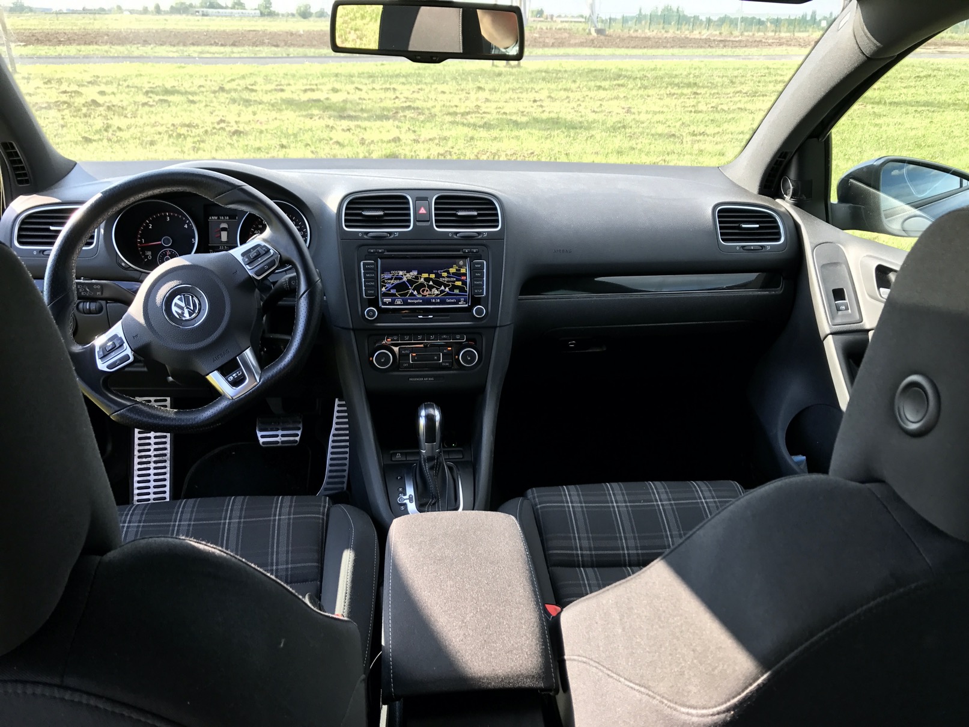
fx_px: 784
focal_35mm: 28
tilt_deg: -23.9
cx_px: 484
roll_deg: -0.2
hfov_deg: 63.4
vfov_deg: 49.8
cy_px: 364
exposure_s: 1/190
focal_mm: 3.99
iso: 20
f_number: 1.8
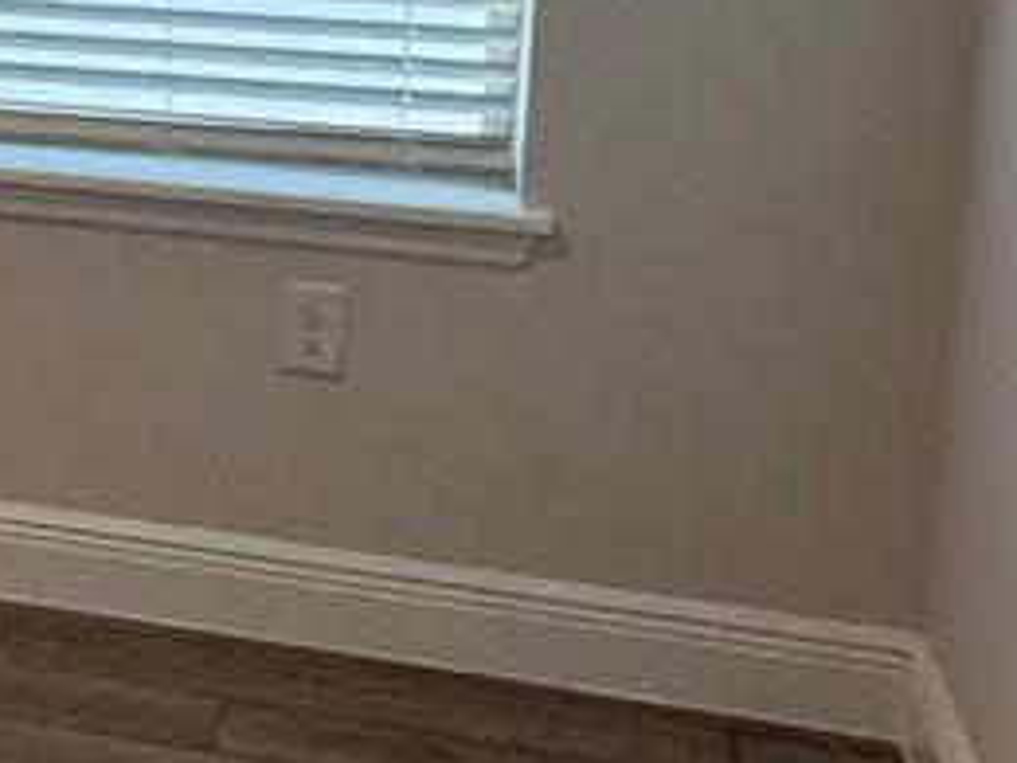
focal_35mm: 86
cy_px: -78
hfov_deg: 18.9
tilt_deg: -9.1
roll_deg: +1.0
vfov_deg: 16.6
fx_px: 2527
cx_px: -673
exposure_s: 1/120
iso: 320
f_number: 2.2
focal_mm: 2.22
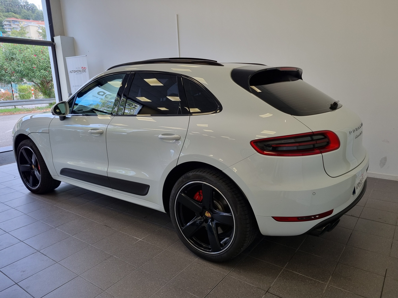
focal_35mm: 26
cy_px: 149
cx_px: 199
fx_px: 299
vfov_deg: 53.1
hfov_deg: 67.3
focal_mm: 5.4
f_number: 1.8
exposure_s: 1/123
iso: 50
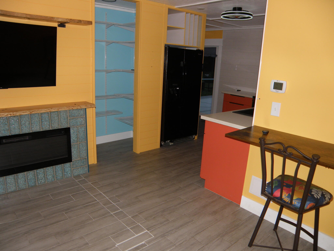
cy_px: 126
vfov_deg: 53.1
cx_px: 167
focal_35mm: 26
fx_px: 251
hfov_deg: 67.3
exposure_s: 1/1000
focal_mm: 4.6
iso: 100
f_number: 2.8
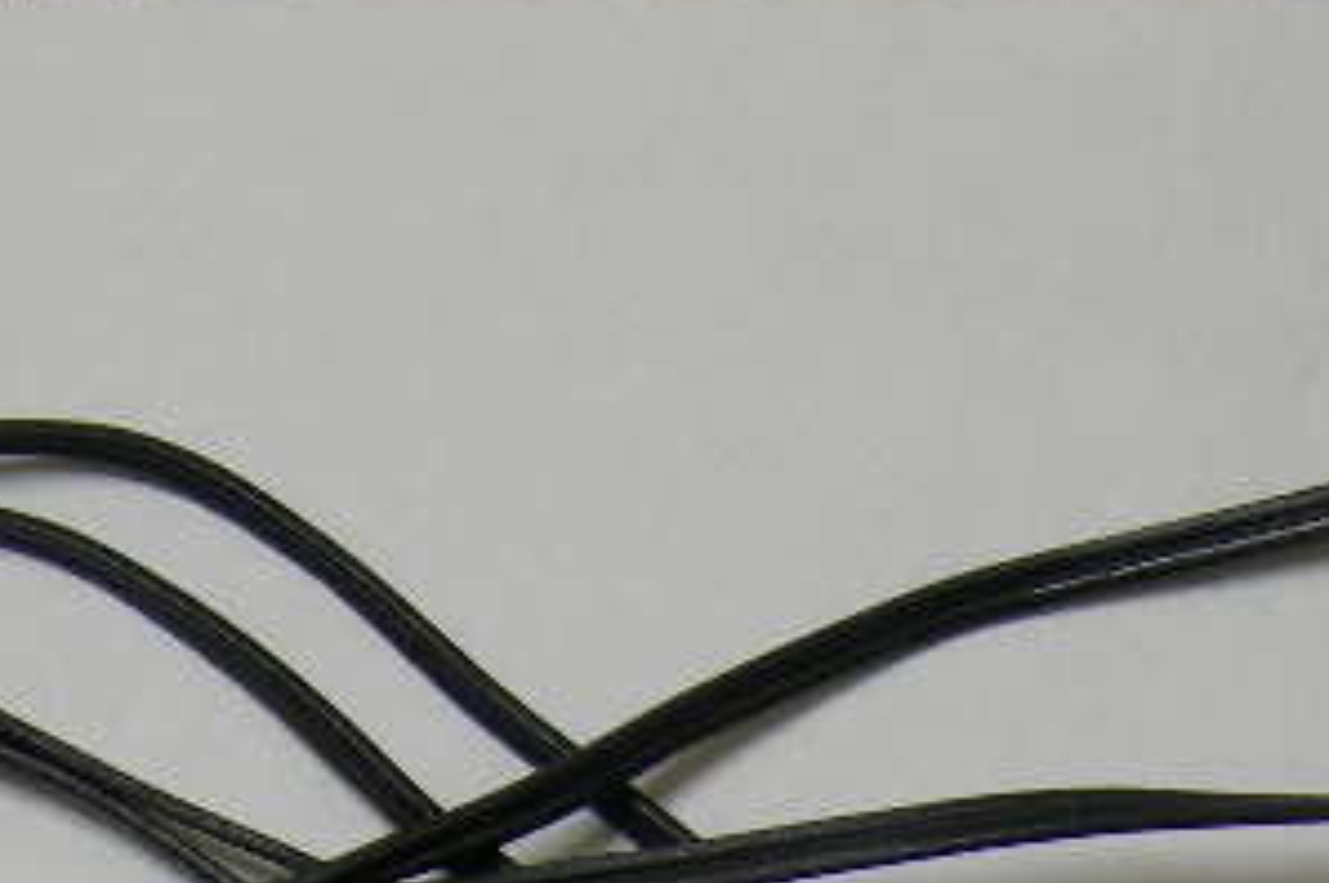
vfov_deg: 9.5
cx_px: 357
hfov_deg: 15.0
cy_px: 1686
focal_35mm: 136
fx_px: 5015
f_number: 2.8
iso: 50
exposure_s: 1/7
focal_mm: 7.8
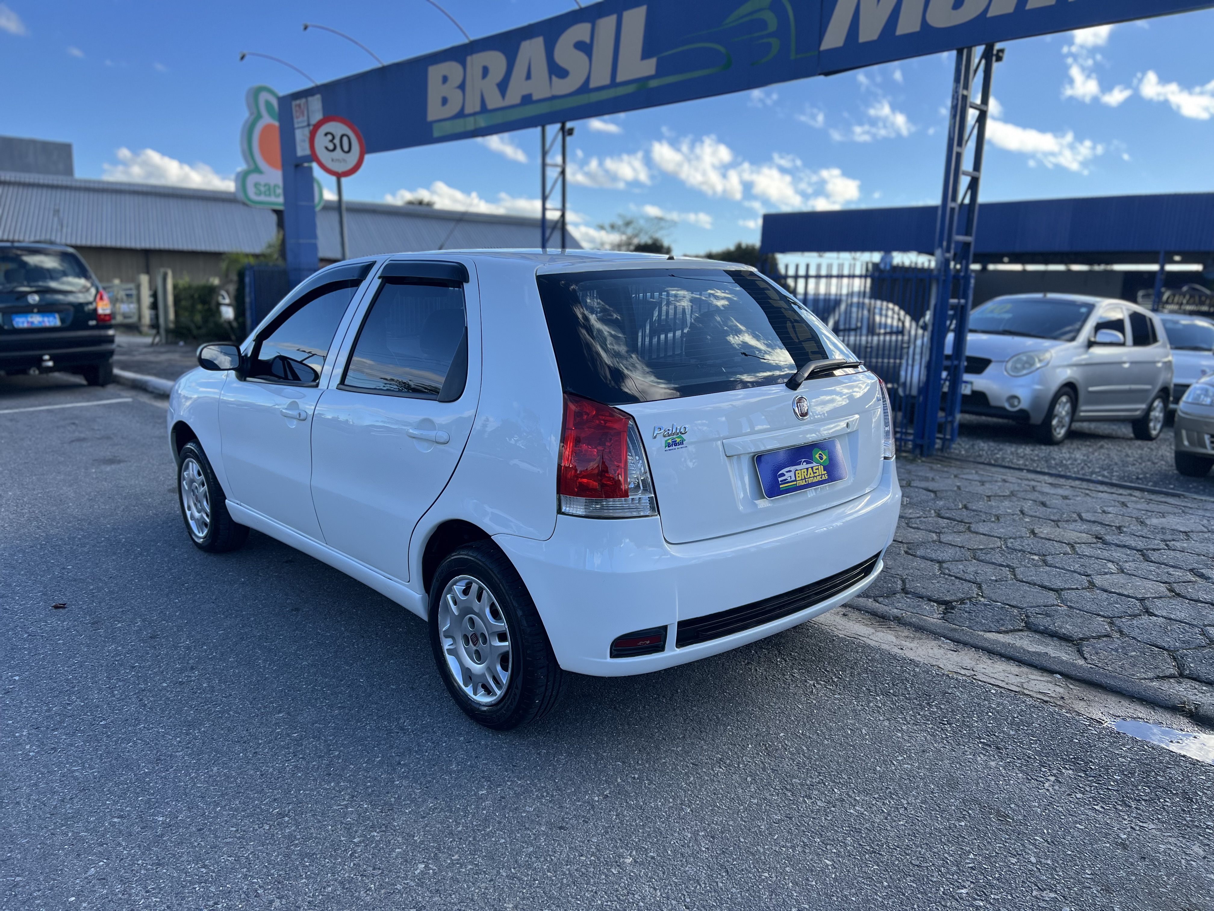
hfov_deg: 67.3
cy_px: 456
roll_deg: -2.1
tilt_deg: -9.5
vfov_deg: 53.1
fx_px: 912
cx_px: 607
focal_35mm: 26
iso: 50
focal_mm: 5.7
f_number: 1.5
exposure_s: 1/1183
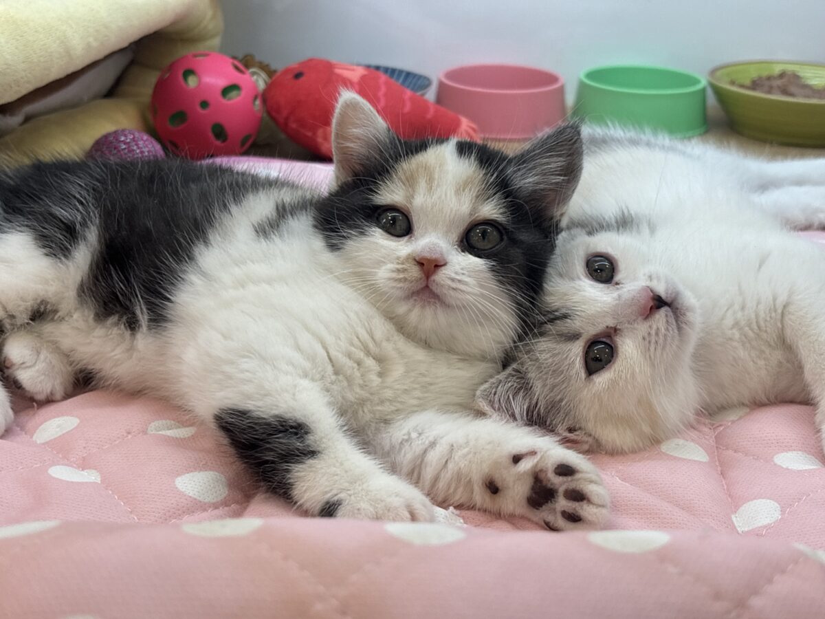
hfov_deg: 36.8
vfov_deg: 28.0
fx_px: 1239
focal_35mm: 52
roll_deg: -1.7
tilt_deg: -22.9
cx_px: 412
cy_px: 310
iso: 25
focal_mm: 5.96
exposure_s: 1/50
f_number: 1.6
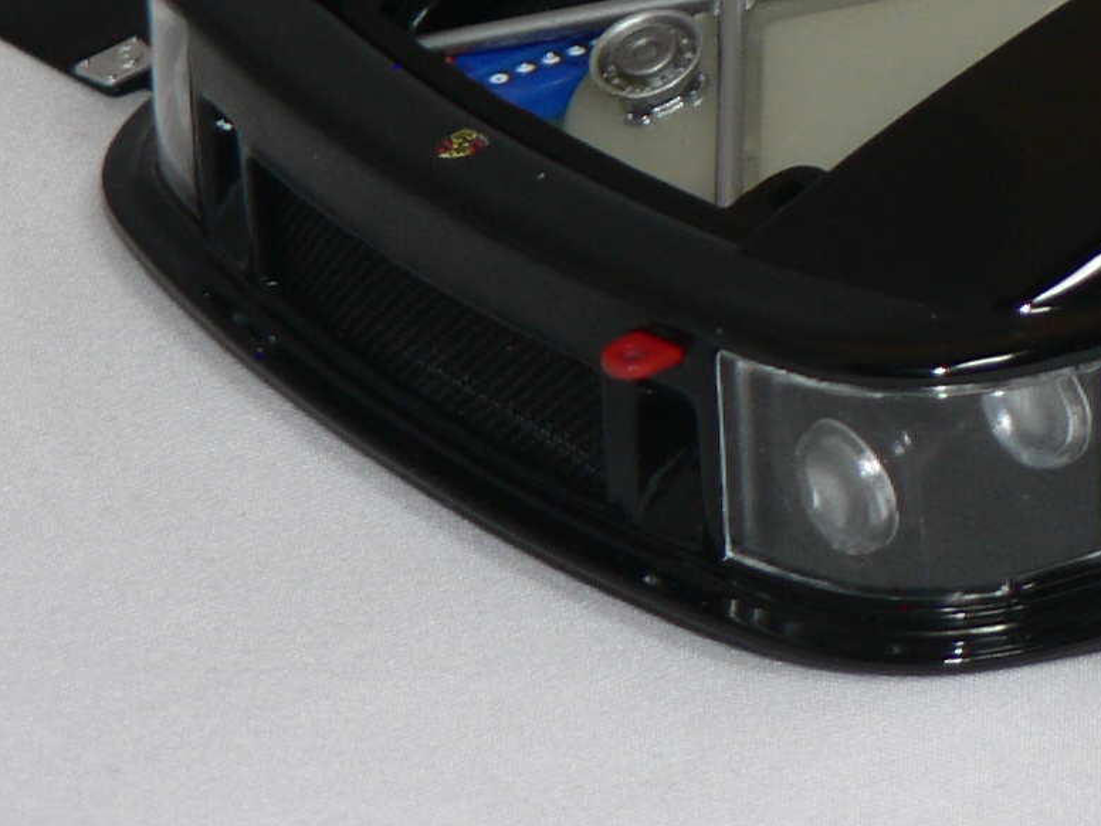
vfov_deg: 6.0
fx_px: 7761
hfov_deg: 8.0
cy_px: -431
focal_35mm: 244
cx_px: 1565
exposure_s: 1/60
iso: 80
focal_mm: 12.4
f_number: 3.2
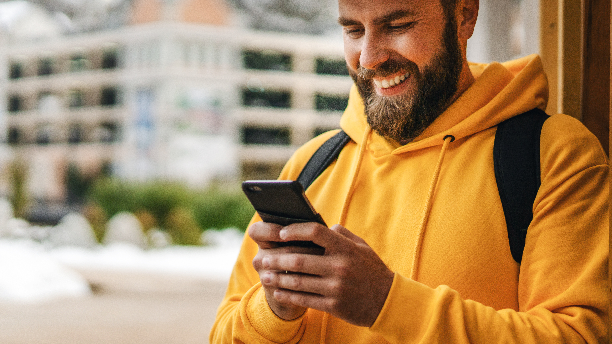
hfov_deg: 25.0
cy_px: 134
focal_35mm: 85
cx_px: 333
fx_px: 1379
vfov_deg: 14.2
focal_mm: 50
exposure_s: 1/5000
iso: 400
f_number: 1.4
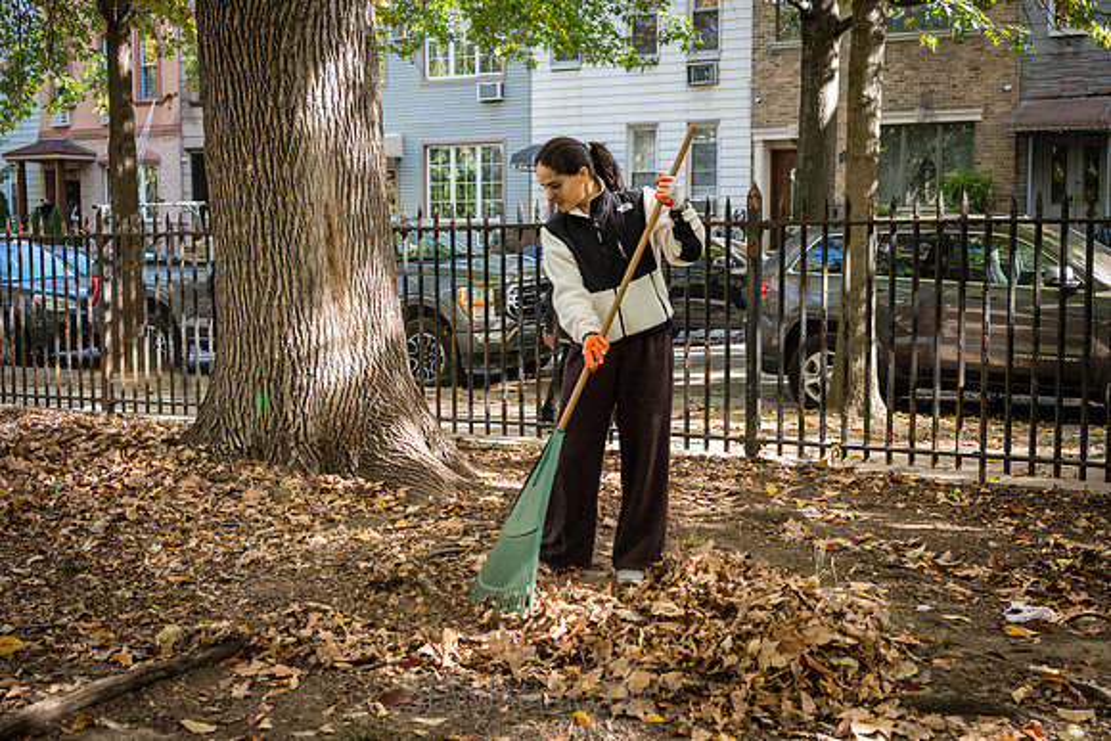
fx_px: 1426
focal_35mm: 46
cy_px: 393
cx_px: 560
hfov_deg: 42.6
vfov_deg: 29.1
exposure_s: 1/160
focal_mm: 40
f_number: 4
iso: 500
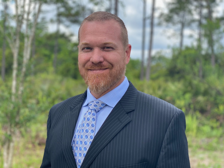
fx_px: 336
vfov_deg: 28.0
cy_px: 84
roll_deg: -2.5
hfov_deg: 36.8
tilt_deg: -0.3
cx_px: 112
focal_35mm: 52
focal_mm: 6
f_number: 2
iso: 20
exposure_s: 1/318
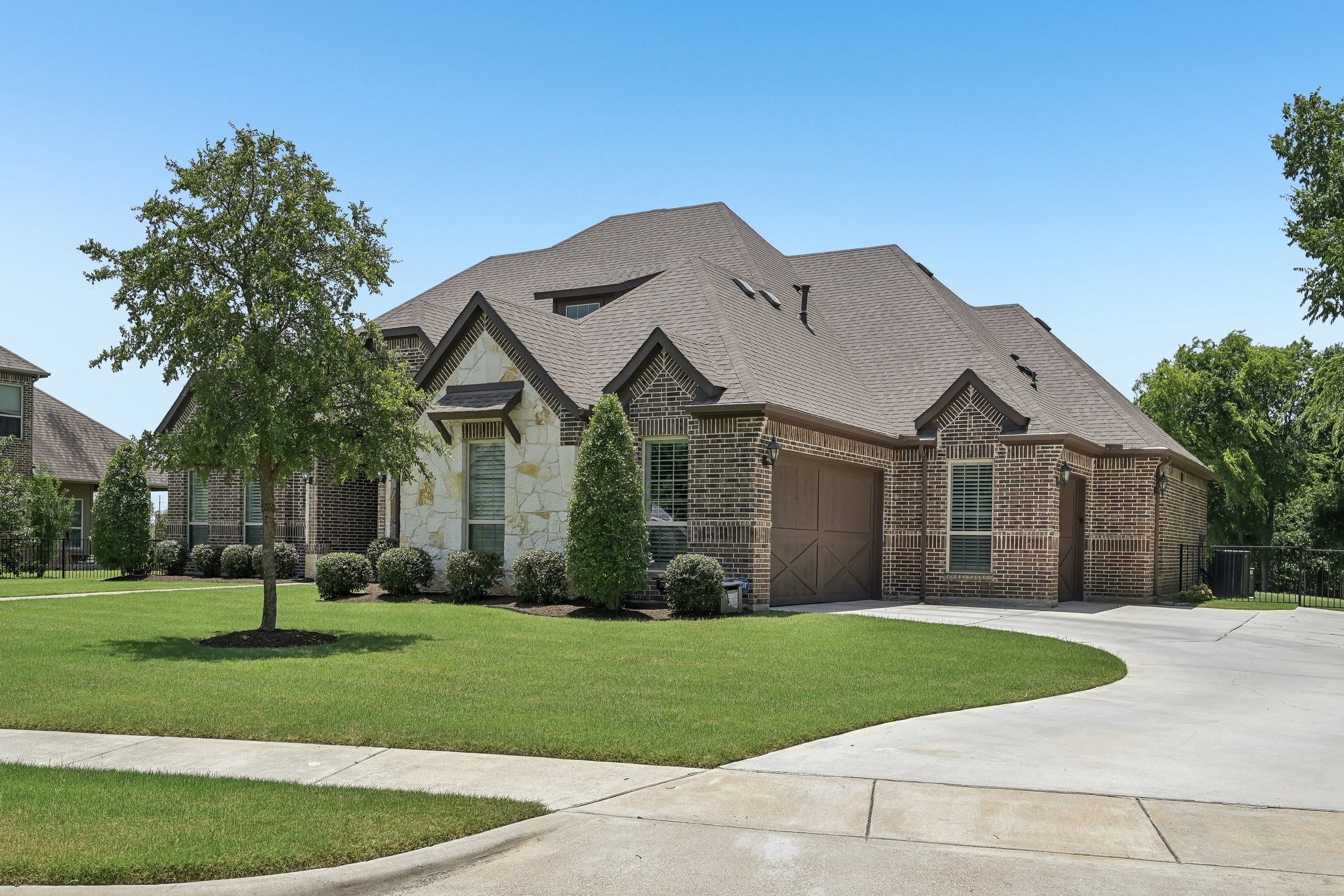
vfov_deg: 43.6
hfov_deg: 61.9
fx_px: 1120
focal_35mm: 30
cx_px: 672
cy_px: 448
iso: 400
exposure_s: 1/1000
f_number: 8
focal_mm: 30
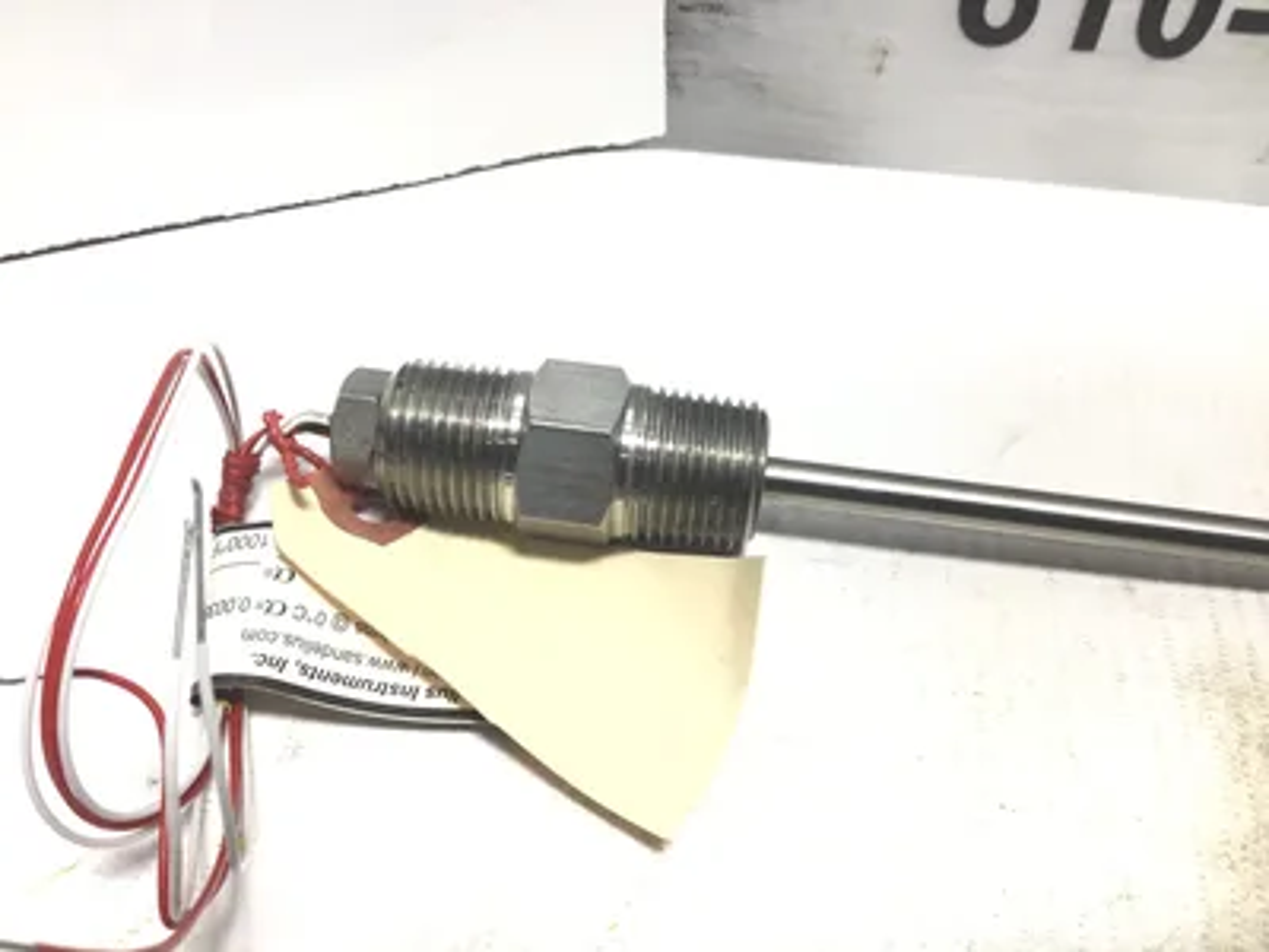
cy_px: 476
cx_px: 634
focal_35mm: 31
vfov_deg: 45.4
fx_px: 1136
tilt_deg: -48.5
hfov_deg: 58.4
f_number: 2.4
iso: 32
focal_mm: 3.3
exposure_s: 1/120
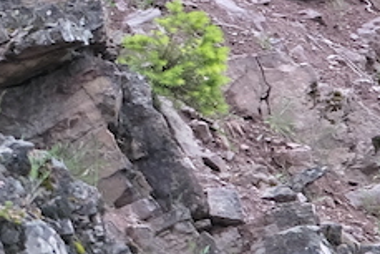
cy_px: -189
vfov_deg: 1.0
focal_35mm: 1384
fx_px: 14618
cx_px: -433
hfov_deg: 1.5
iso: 1250
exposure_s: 1/200
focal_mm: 135
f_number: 5.6
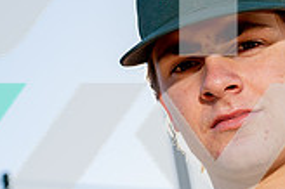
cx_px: 287
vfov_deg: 9.0
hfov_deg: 13.3
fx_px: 1202
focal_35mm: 152
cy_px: 176
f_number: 5
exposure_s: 1/250
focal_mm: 43
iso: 100
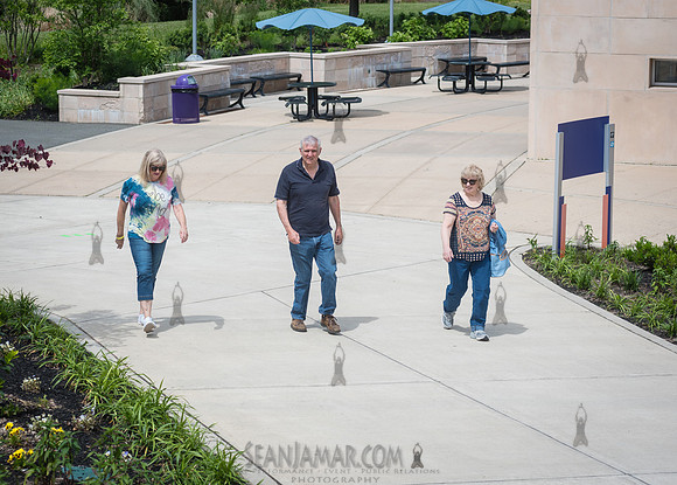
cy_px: 241
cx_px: 301
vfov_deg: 16.0
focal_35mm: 90
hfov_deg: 22.2
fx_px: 1728
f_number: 4.5
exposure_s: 1/1600
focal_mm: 80
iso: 250
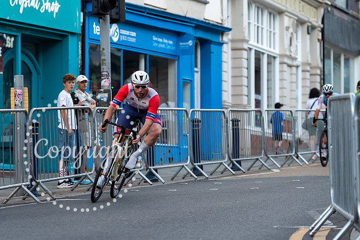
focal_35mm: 161
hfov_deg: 12.8
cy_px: 120
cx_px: 180
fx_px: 1608
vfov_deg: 8.5
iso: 640
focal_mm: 150
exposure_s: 1/640
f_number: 4
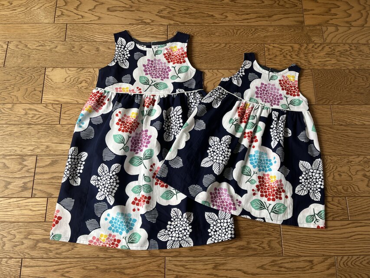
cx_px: 185
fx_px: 278
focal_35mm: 26
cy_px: 139
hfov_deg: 67.3
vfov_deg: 53.1
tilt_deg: -76.4
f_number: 1.6
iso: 100
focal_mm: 5.1
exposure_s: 1/122
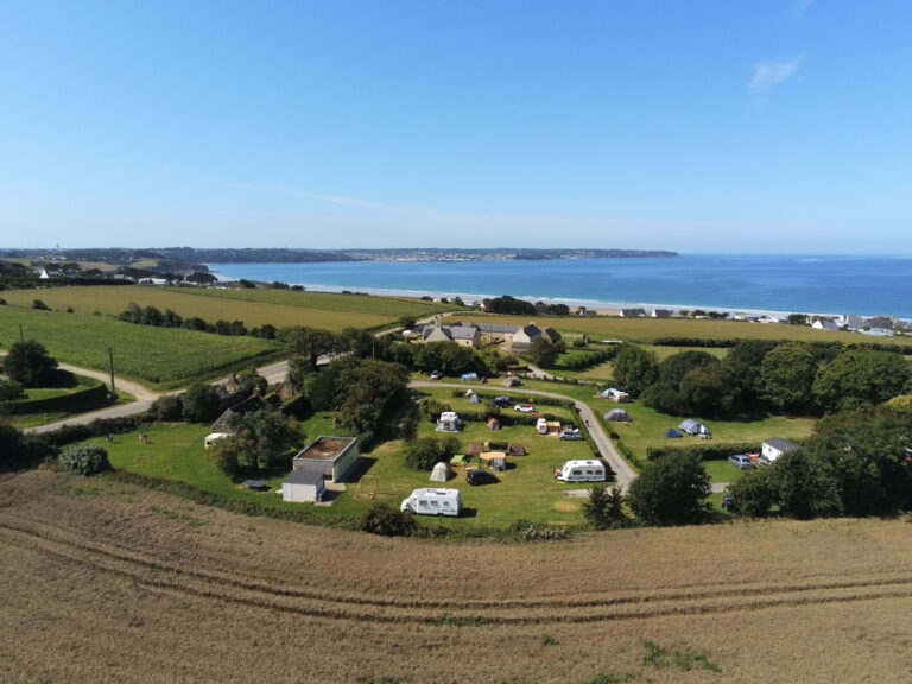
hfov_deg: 73.9
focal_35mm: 23
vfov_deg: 58.9
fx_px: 606
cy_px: 342
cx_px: 456
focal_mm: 4
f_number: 2.4
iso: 116
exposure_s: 1/1923
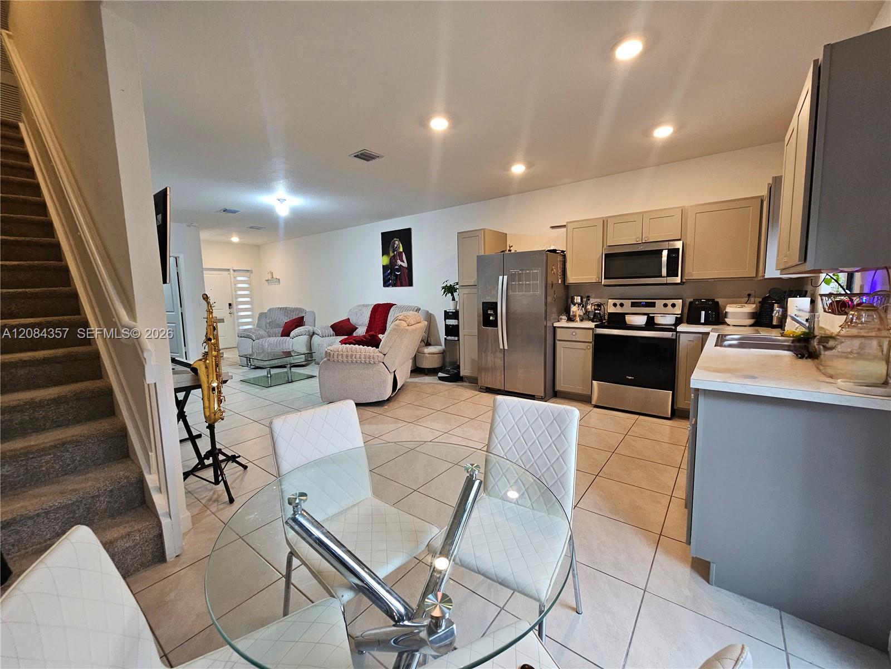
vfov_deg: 89.9
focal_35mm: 13
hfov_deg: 106.2
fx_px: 335
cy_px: 334
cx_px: 446
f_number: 2.2
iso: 200
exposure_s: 1/60.2
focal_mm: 2.2
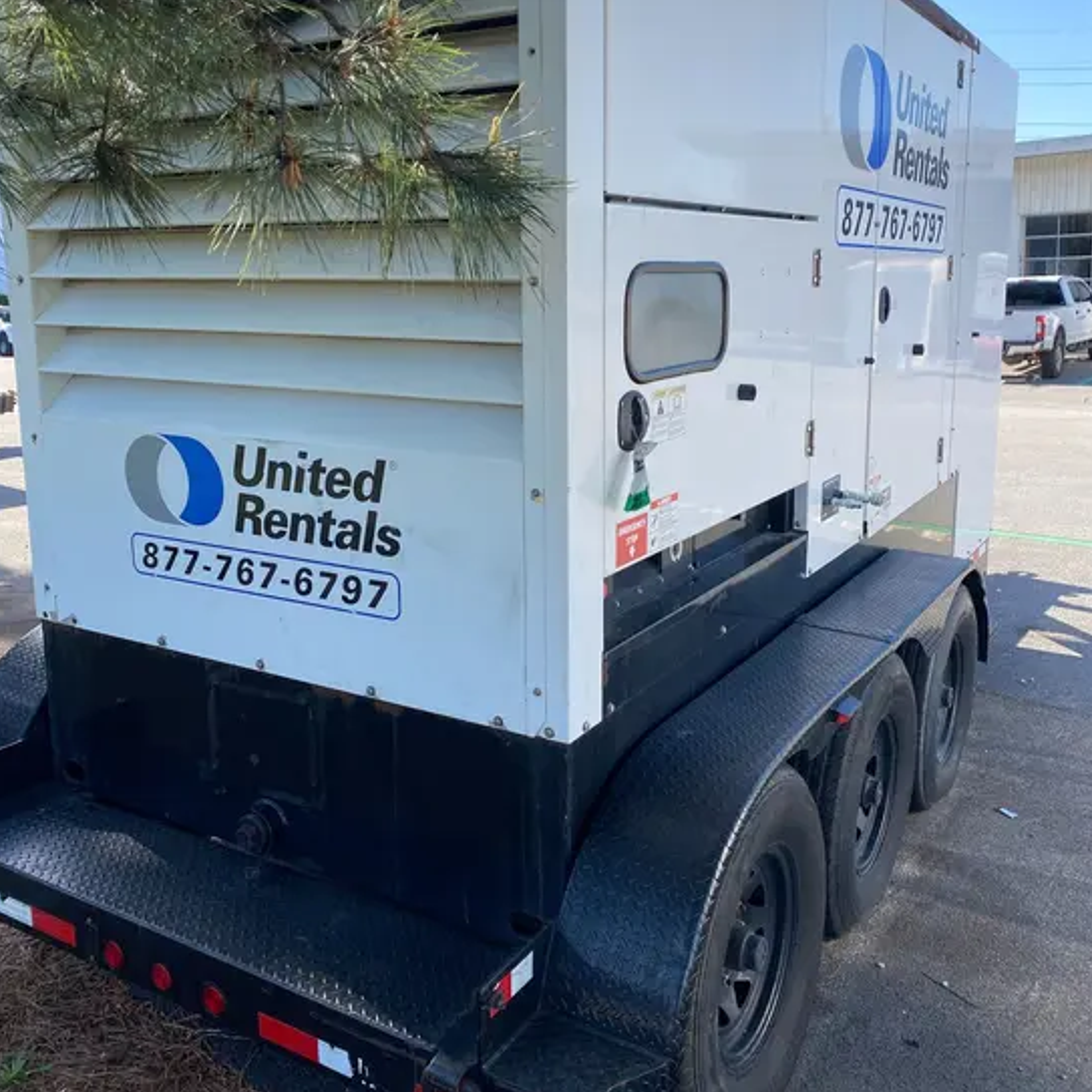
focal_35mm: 31
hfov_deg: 52.5
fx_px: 1106
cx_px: 541
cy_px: 478
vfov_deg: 52.4
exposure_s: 1/752
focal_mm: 4.25
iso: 32
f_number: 1.8
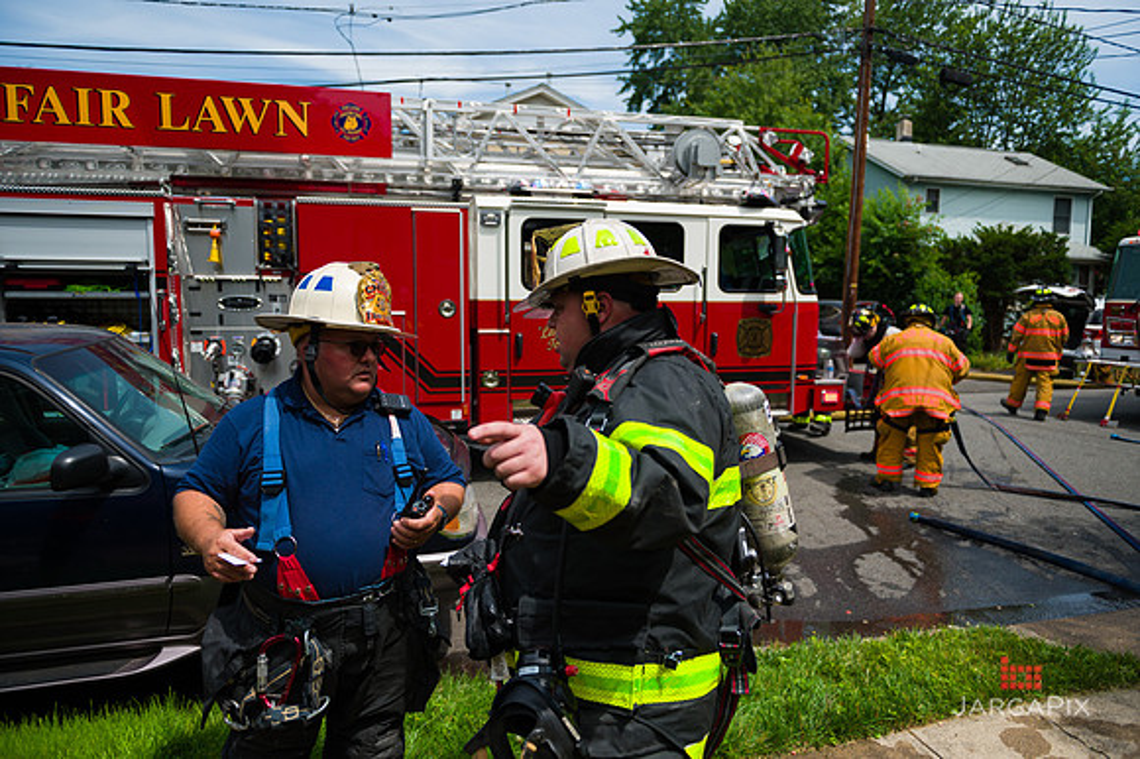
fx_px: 760
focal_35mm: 24
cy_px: 380
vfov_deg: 53.1
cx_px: 570
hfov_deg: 73.8
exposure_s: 1/5000
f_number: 3.2
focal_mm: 24
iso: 200
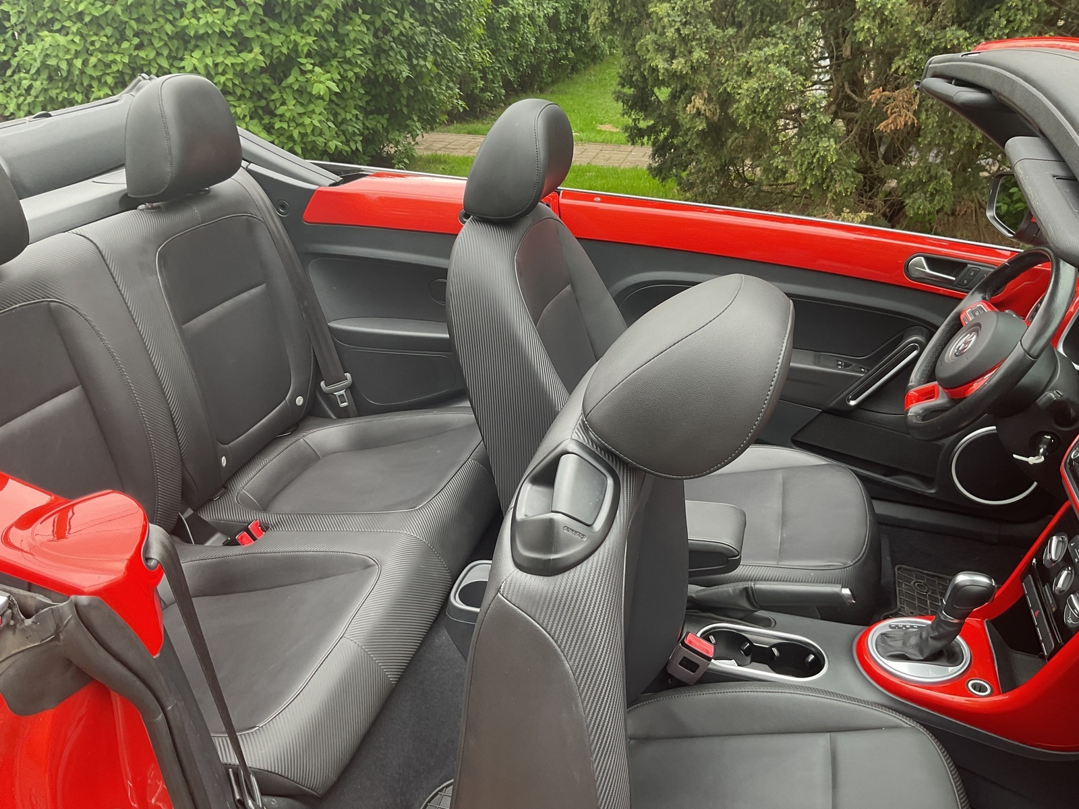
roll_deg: -1.4
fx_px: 904
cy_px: 404
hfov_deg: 61.7
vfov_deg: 48.2
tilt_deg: -27.6
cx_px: 540
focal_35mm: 29
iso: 32
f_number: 1.8
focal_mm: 3
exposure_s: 1/120
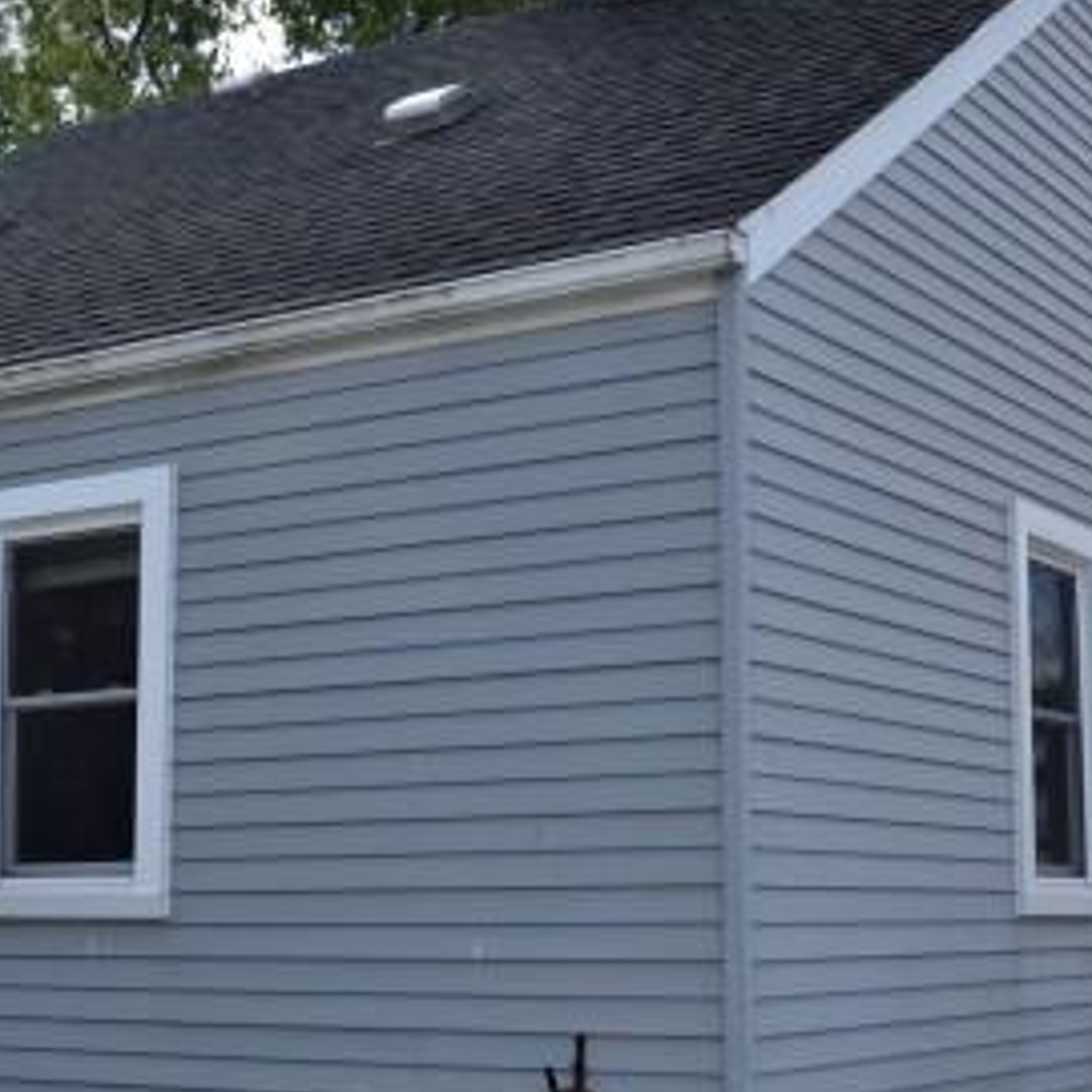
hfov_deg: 28.2
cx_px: 536
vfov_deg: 28.1
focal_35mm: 61
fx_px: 2177
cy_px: 657
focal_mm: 18
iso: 100
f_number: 8
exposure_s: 1/250
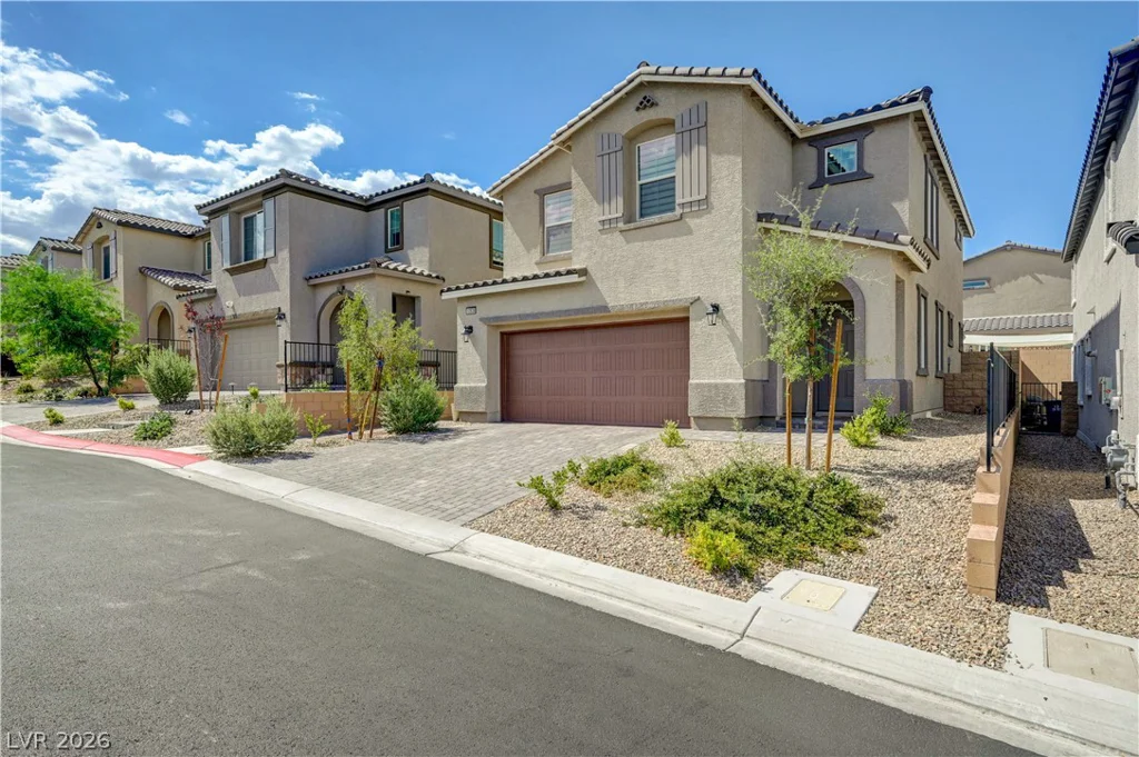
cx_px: 570
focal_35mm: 19
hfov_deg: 87.0
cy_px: 378
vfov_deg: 64.5
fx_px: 601
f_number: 8
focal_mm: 19
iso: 800
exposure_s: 1/1000
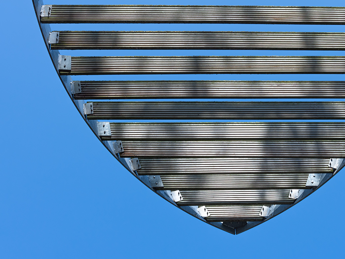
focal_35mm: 56
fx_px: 558
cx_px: 235
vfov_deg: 26.0
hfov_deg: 34.0
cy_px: 102
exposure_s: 1/320
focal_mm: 28
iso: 100
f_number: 8
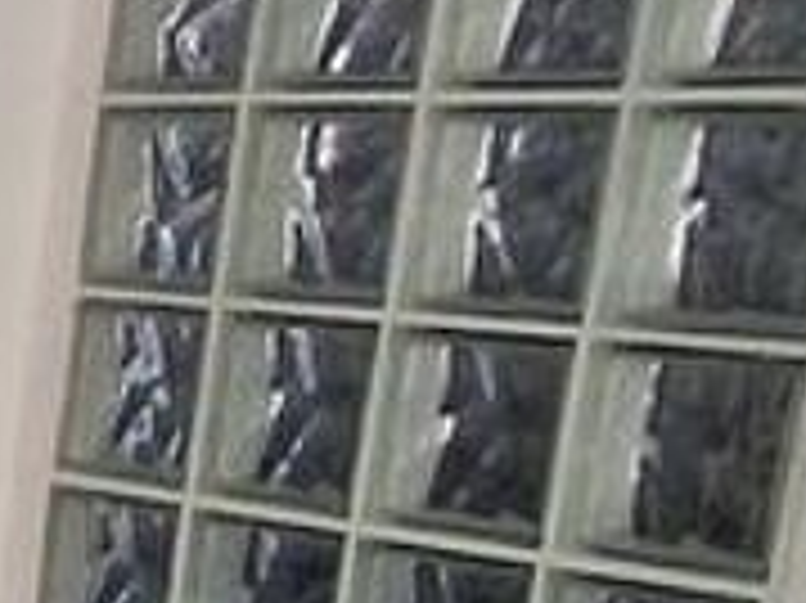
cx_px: -1265
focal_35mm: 119
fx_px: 2769
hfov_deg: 12.2
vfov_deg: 12.0
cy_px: 808
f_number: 2.2
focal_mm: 1.64
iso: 50
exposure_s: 1/50
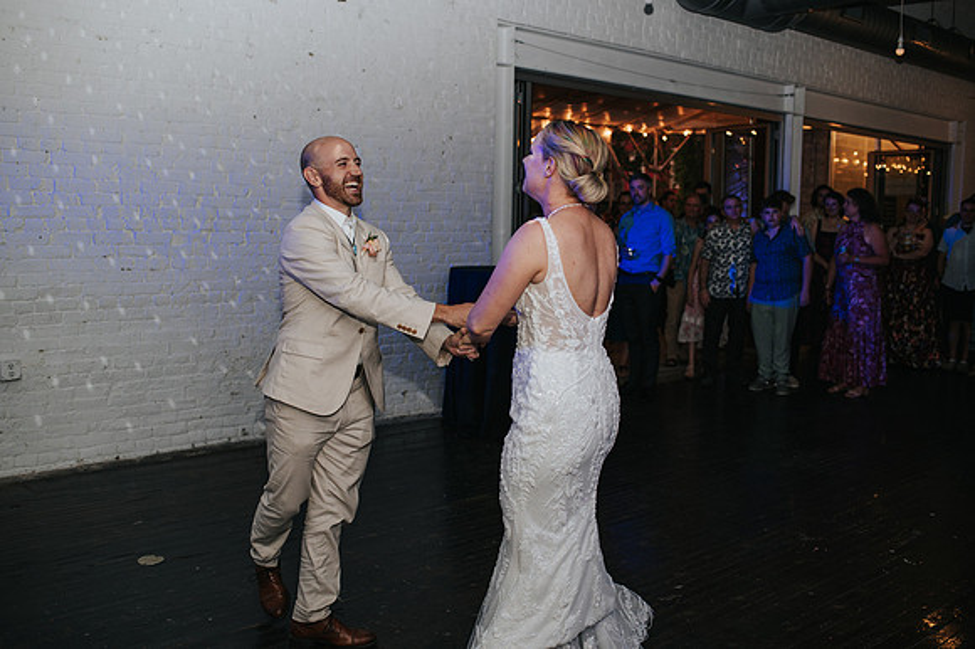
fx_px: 947
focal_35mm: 35
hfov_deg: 54.5
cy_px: 324
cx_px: 488
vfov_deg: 37.8
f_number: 2.8
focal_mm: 35
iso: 1000
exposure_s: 1/200
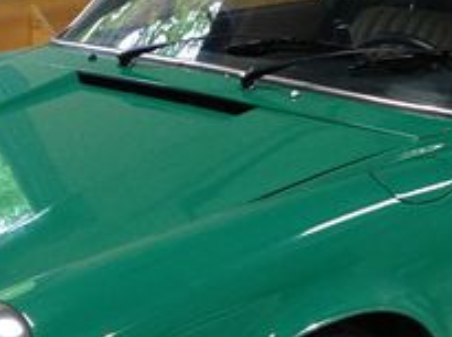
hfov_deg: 15.3
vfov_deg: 11.4
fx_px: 1681
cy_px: 260
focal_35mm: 129
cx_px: 225
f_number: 2.4
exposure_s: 1/20
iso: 200
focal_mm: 4.13
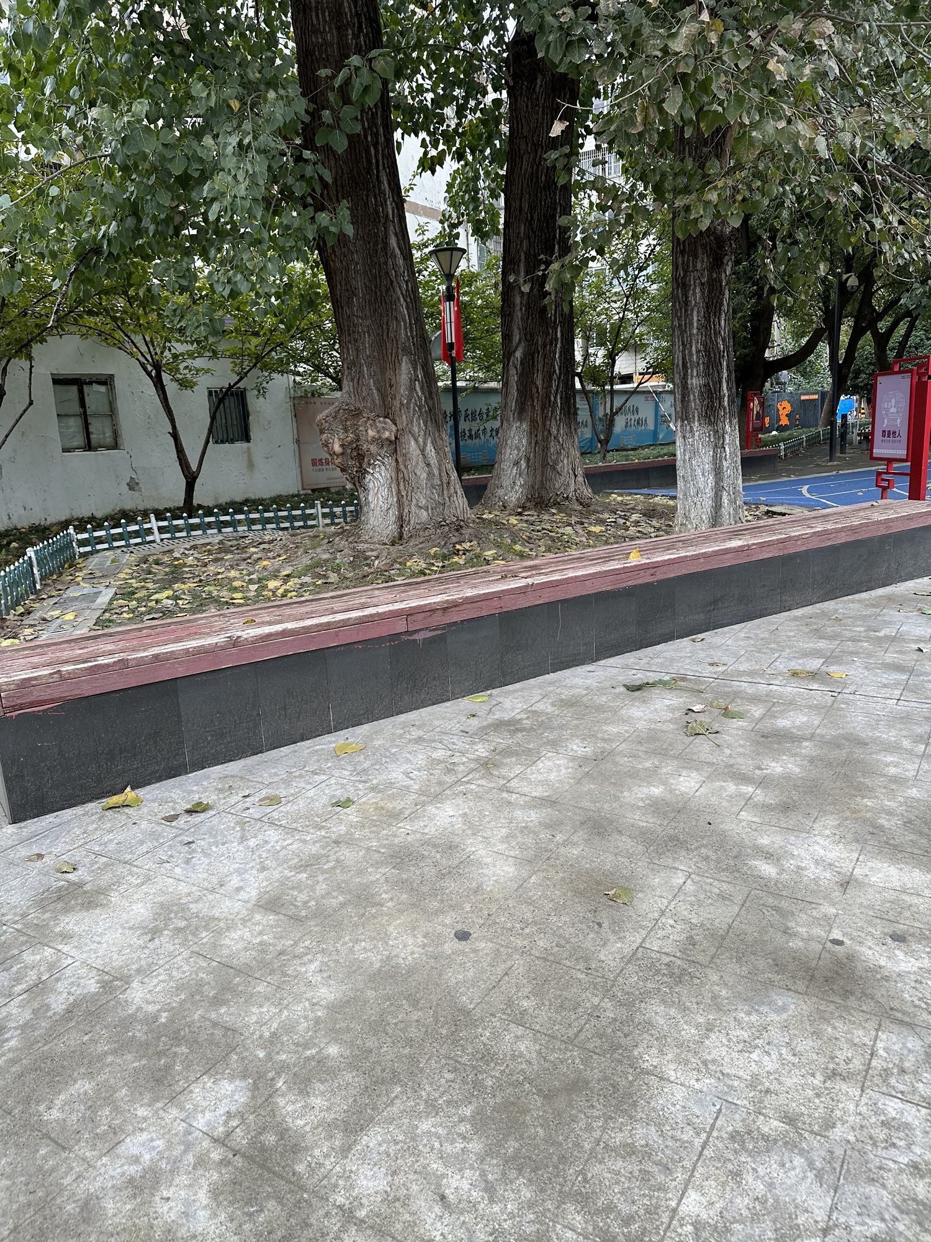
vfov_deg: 71.6
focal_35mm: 24
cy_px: 621
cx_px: 466
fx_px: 861
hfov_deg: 56.8
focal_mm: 6.86
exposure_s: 1/407
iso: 80
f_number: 1.78
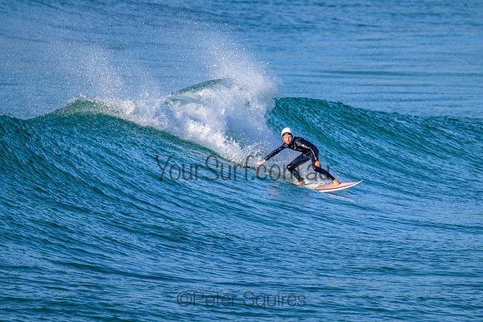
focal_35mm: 908
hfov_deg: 2.3
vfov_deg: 1.5
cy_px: 139
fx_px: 12179
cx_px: 274
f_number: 11
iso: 2000
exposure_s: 1/2000
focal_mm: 800
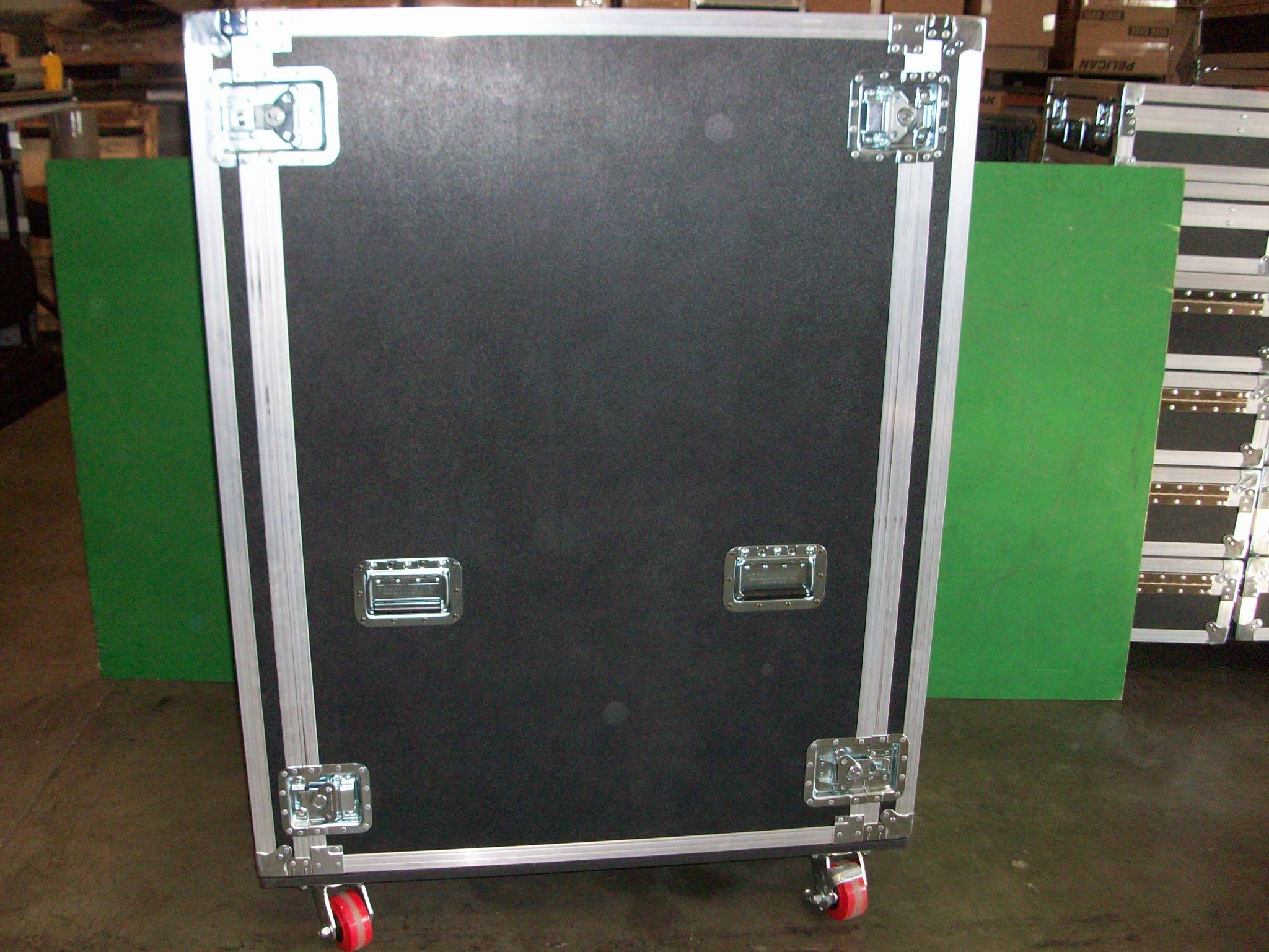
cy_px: 476
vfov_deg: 41.8
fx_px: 1246
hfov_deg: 54.0
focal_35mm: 34
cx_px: 634
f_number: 2.8
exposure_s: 1/60
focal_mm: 5.7
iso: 160
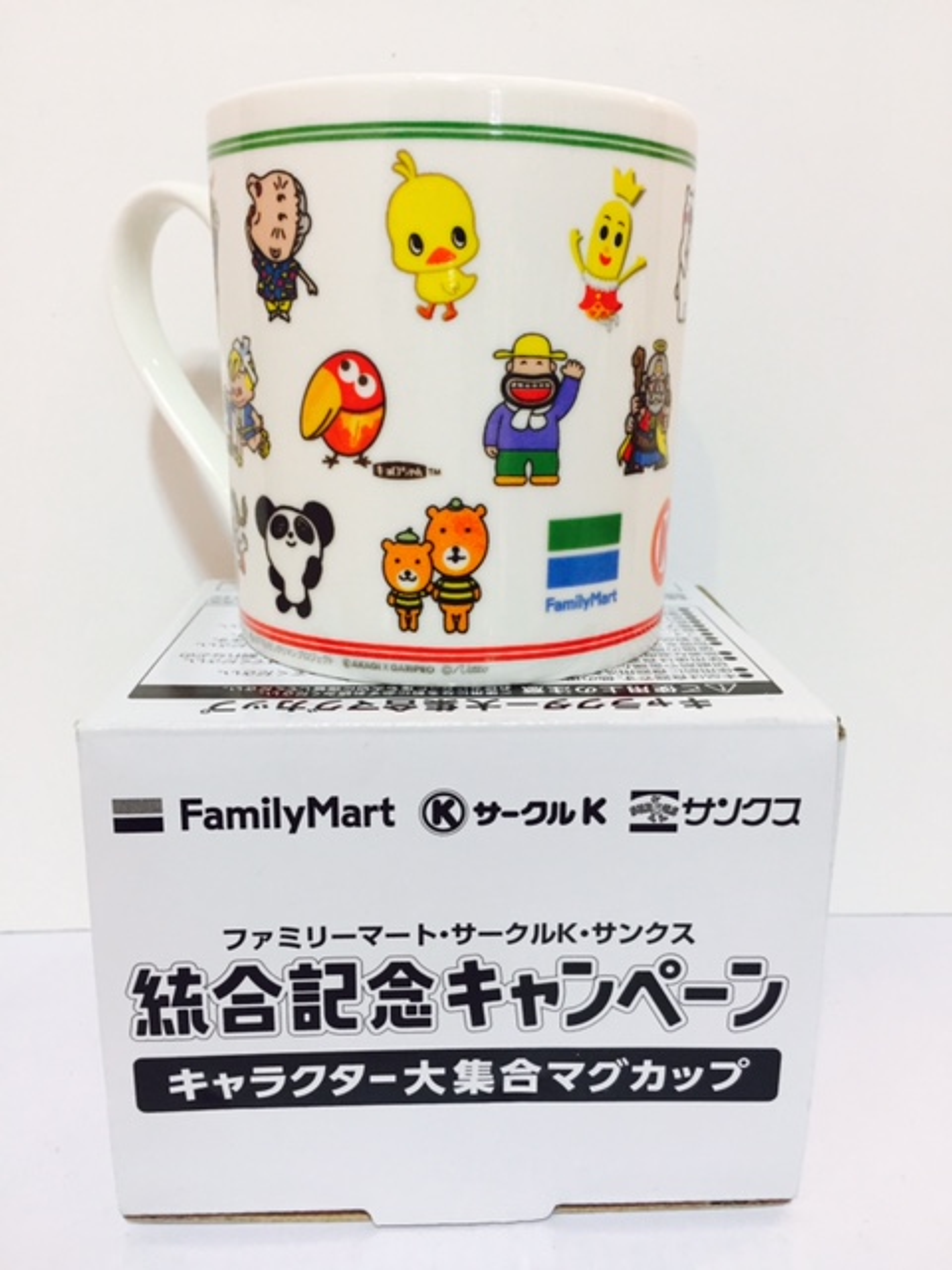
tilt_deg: -13.3
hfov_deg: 48.2
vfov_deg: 61.7
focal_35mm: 29
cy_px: 635
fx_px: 1063
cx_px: 476
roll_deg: +0.0
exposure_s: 1/33
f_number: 2.2
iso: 80
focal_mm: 4.15
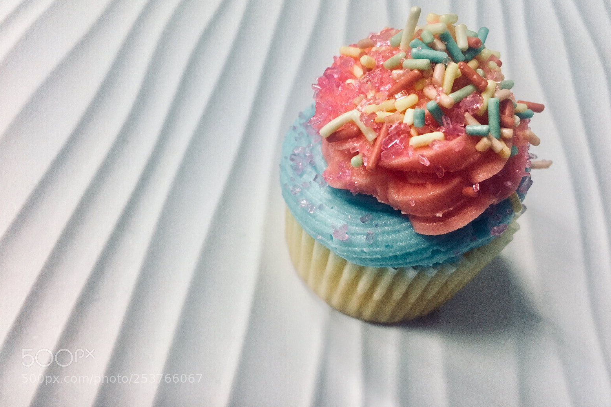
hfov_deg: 60.3
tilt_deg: -49.7
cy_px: 174
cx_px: 311
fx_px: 526
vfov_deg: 42.2
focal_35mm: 31
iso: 160
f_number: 2.2
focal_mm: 4.15
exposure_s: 1/33
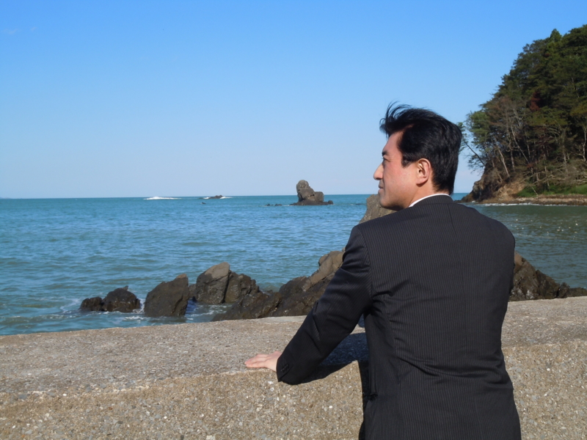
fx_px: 763
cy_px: 220
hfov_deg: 42.1
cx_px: 294
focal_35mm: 45
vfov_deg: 32.2
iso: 100
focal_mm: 8.1
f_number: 4.6
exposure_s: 1/800
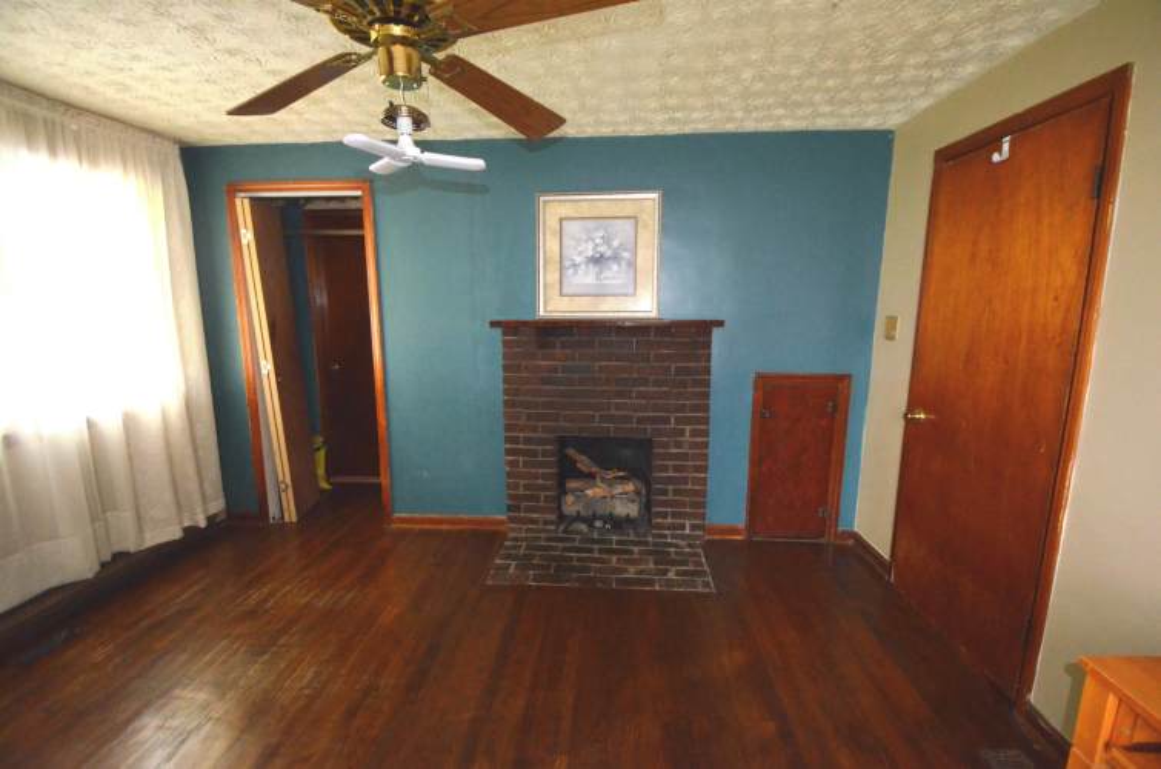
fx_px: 483
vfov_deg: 77.1
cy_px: 384
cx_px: 580
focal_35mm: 15
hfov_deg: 100.5
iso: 3200
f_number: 3.5
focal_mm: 10
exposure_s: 1/60
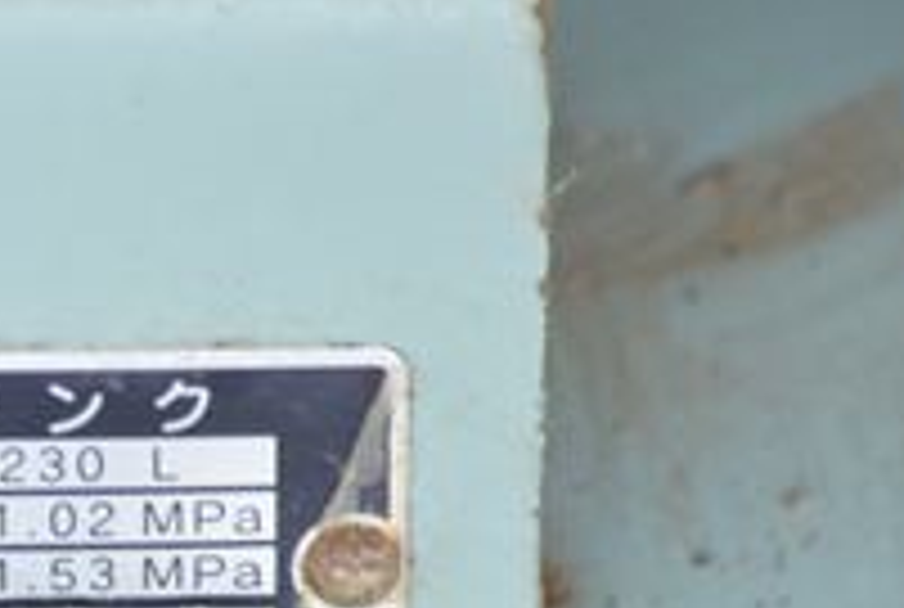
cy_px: 590
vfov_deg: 1.2
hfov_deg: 1.8
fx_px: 28111
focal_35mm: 1117
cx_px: -135
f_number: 6.3
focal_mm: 300
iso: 1250
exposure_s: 1/80
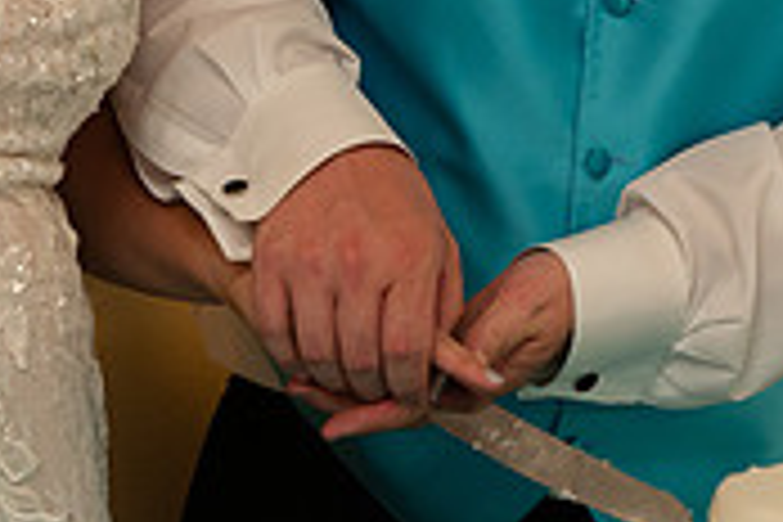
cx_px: 522
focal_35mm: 174
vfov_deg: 7.8
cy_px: 610
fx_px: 3784
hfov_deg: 11.8
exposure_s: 1/125
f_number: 3.5
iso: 1000
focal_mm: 50
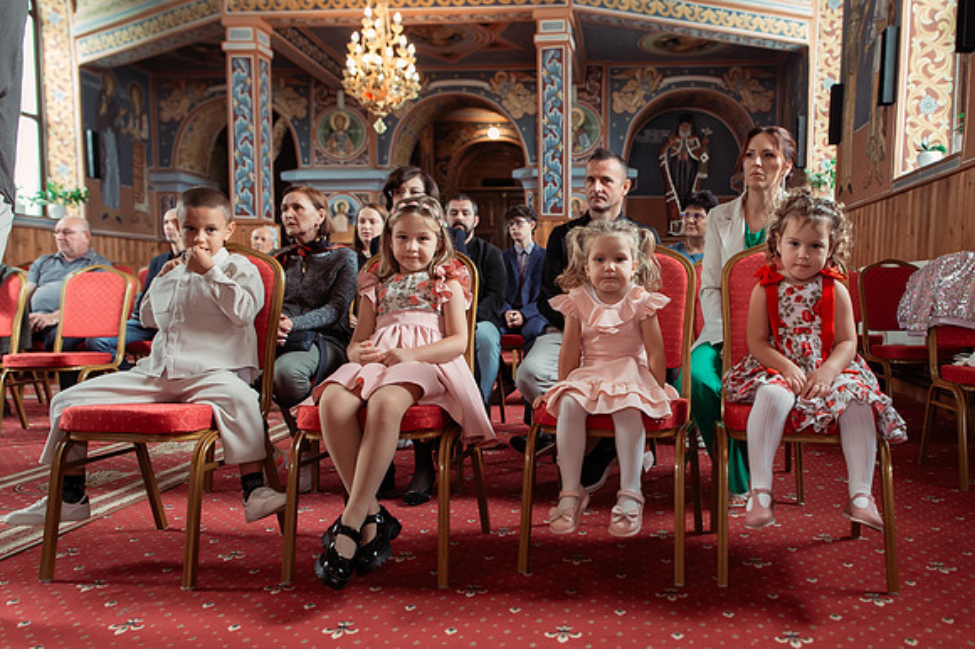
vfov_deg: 43.5
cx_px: 583
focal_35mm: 30
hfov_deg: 61.3
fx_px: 814
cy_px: 318
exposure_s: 1/125
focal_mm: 24
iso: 1600
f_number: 3.5
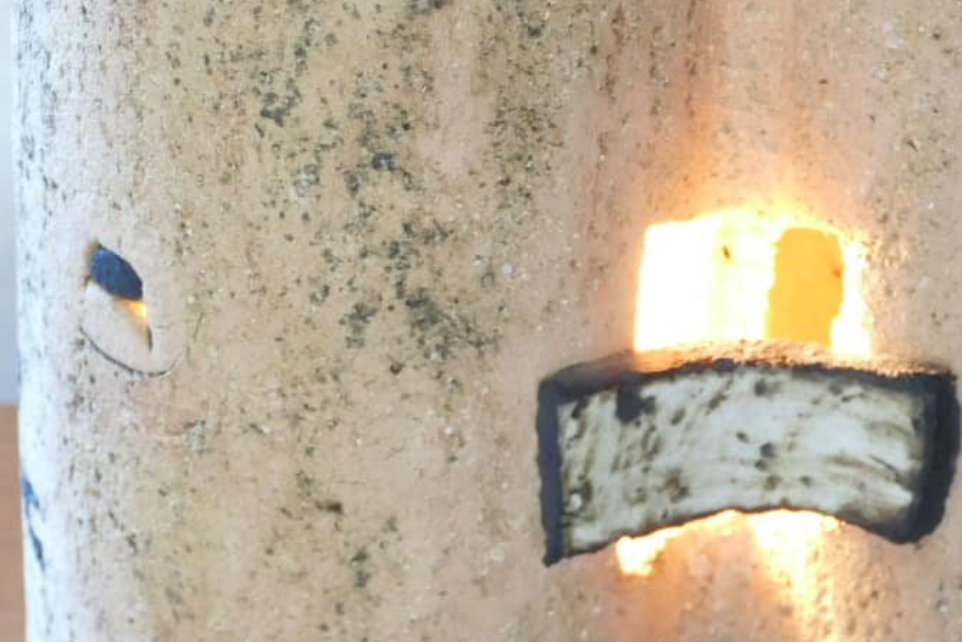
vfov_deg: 7.3
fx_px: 5050
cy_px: 502
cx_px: 669
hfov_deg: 10.9
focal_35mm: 189
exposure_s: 1/30
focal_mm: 28.55
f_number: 3.7
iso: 1600
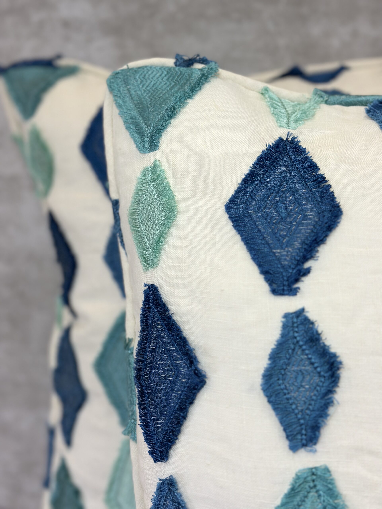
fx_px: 706
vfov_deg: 39.7
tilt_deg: -15.4
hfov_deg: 30.3
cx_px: 191
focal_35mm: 48
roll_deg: +1.5
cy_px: 254
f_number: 1.78
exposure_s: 1/276
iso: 80
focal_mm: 6.86
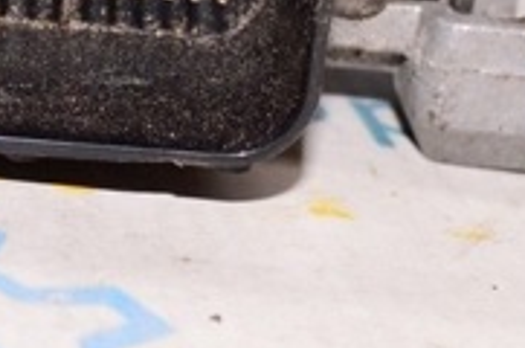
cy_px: -42
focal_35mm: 159
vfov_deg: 8.5
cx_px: -41
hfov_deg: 12.7
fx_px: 2315
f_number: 8
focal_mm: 30
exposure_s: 1/160
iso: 1600
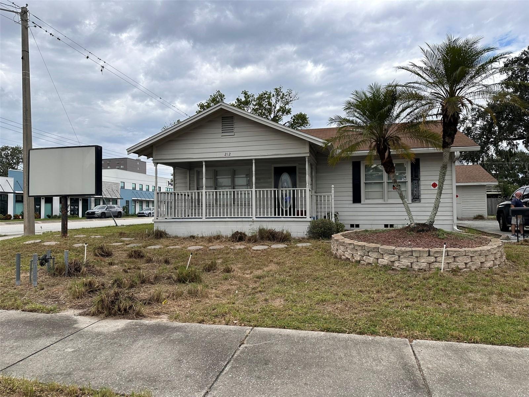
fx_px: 367
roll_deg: +0.6
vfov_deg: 56.8
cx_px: 264
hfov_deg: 71.6
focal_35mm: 24
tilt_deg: +2.8
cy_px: 198
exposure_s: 1/2809
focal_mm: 6.86
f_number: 1.78
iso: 80
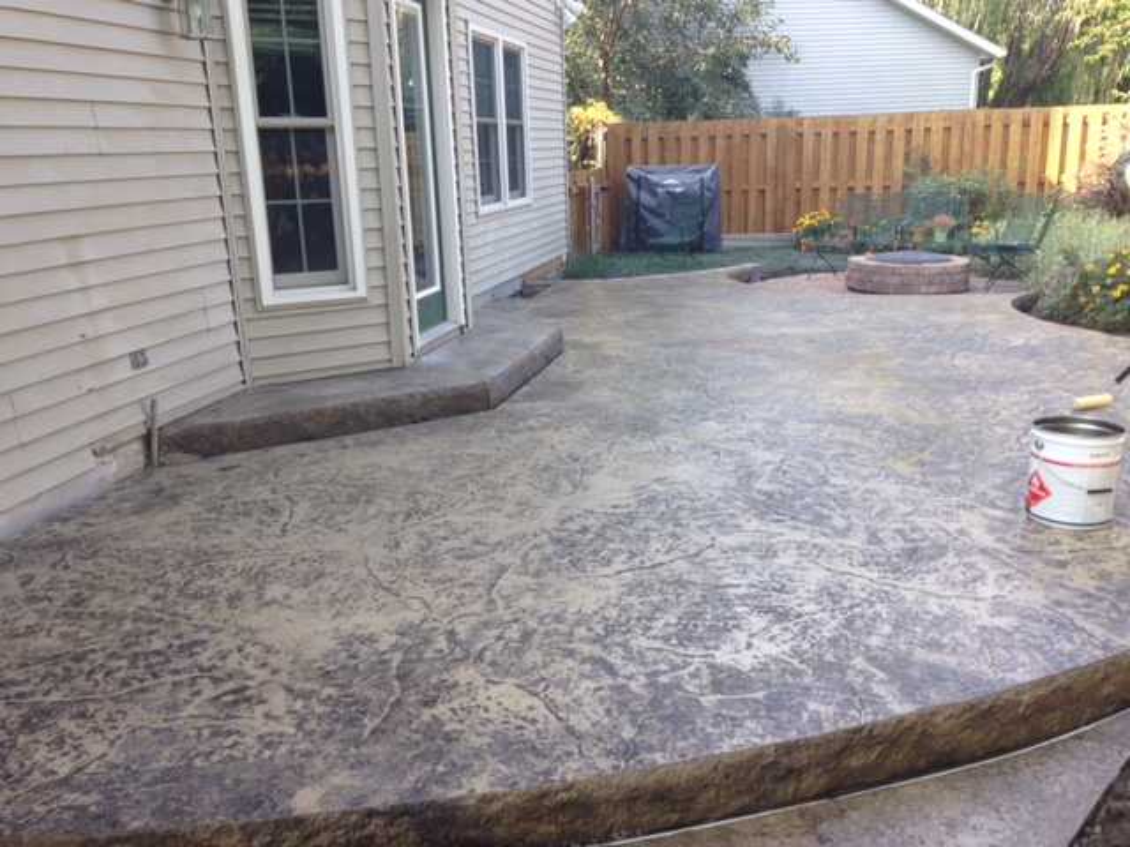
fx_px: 1077
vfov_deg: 42.9
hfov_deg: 55.4
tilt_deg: -16.7
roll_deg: +2.0
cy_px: 424
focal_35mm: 33
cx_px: 565
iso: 50
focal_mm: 4.12
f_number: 2.4
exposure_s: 1/152
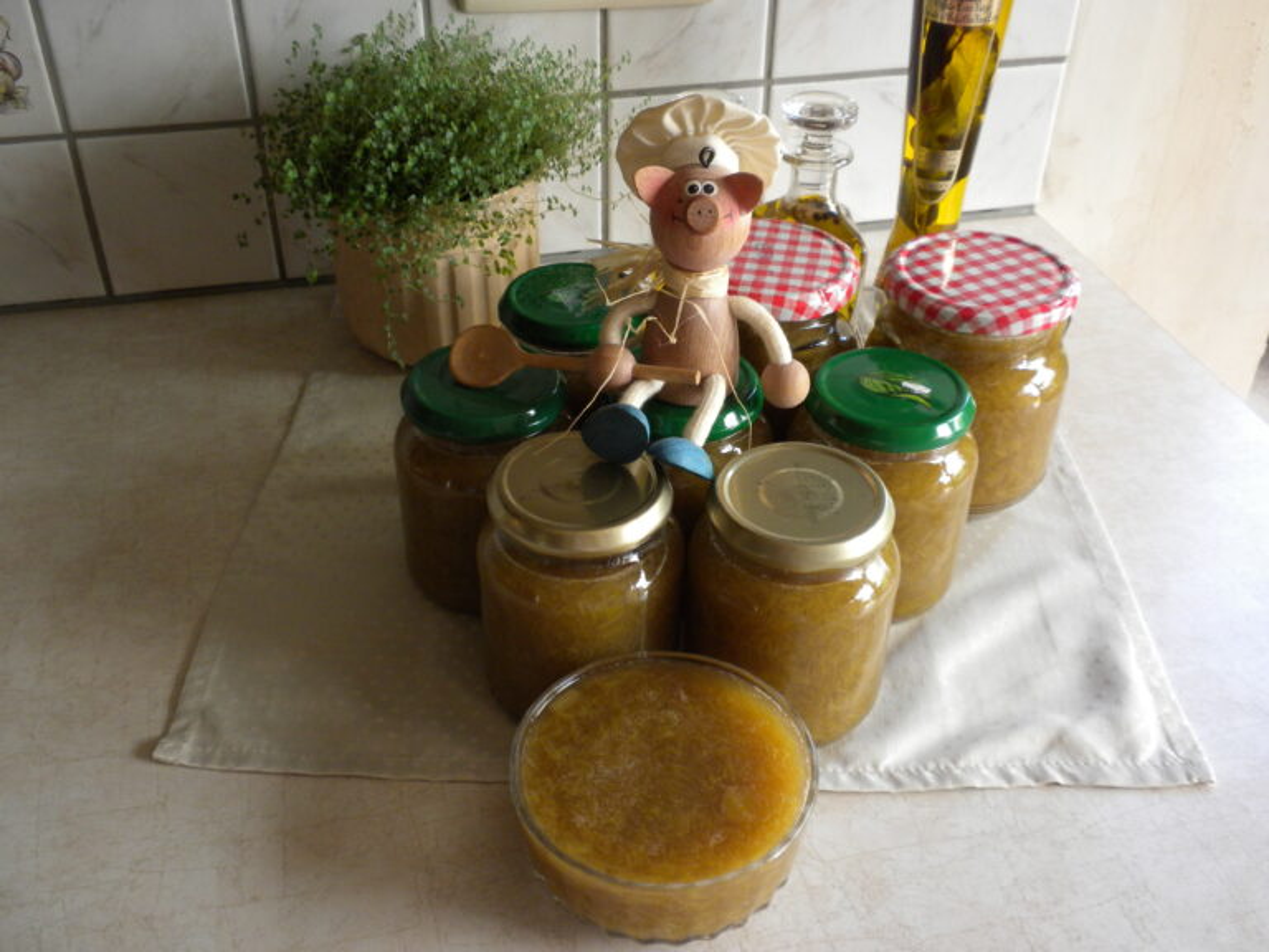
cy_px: 476
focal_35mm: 37
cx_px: 634
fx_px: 1356
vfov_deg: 38.7
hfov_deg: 50.1
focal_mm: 6.6
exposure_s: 1/60
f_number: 3.5
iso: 199
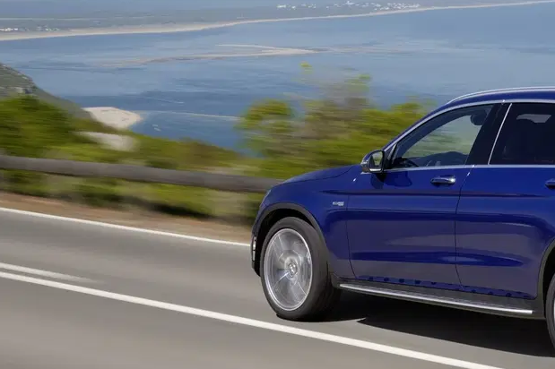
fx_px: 1495
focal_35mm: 97
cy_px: 60
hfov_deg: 20.6
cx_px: 491
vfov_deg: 14.0
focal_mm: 50
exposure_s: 1/25
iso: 50
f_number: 22
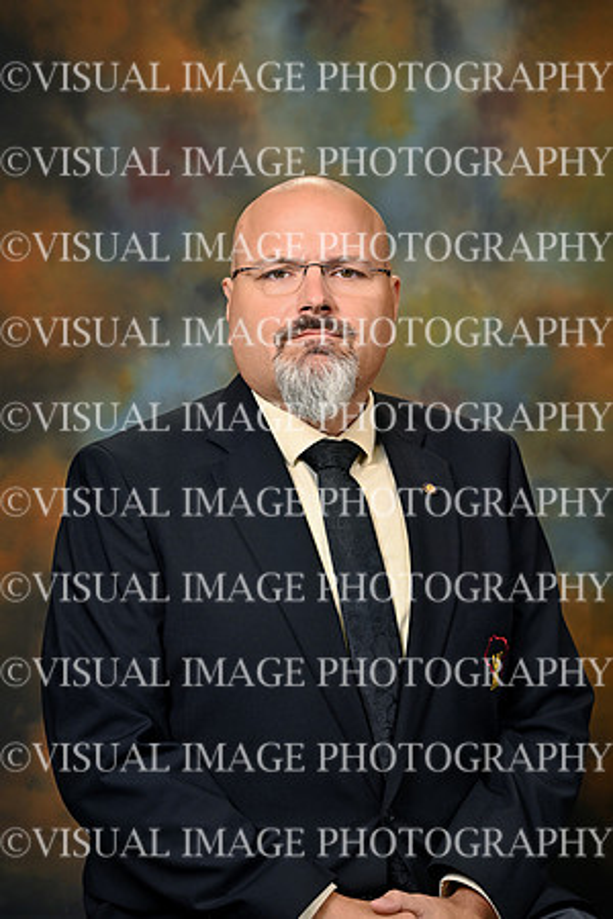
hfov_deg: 13.8
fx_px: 2528
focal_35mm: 99
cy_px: 460
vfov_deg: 20.6
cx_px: 306
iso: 400
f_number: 7.1
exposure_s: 1/100
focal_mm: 99
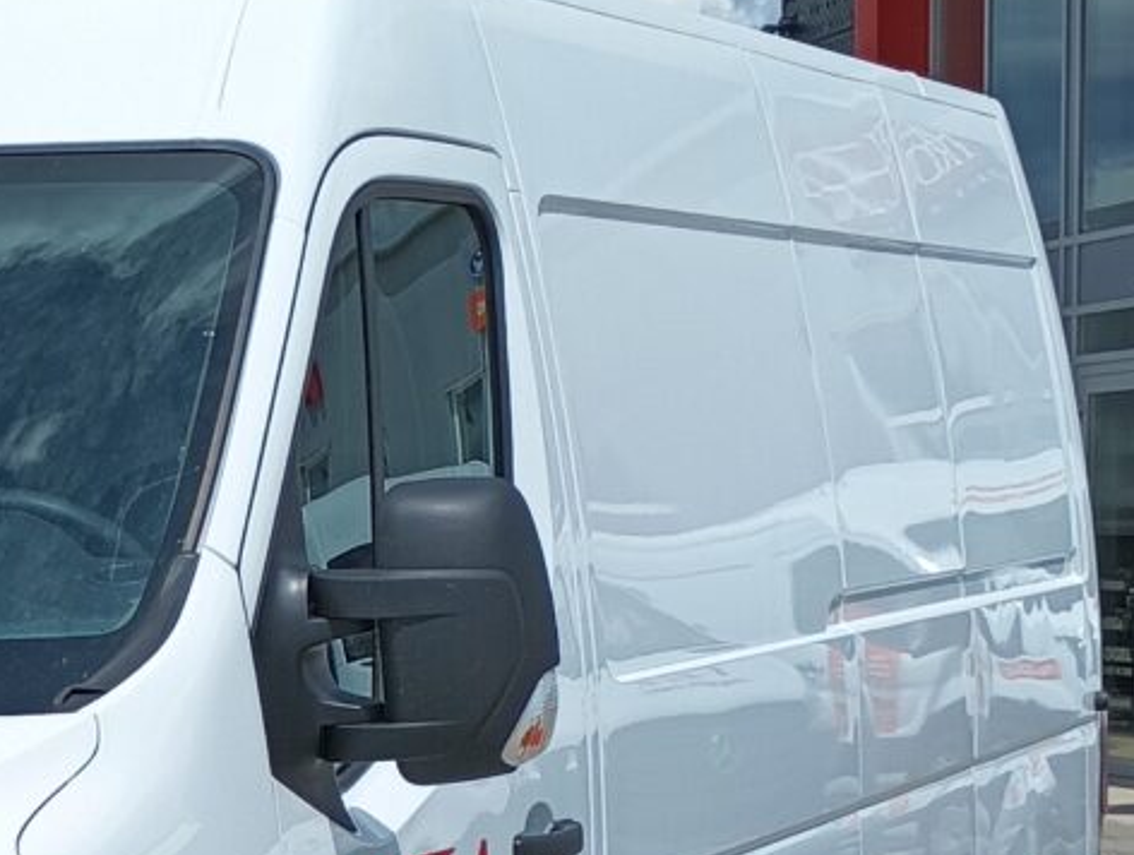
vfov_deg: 12.0
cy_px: 932
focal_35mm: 122
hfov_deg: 15.7
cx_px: -91
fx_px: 4005
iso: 50
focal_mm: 4.26
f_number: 1.8
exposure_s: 1/1233
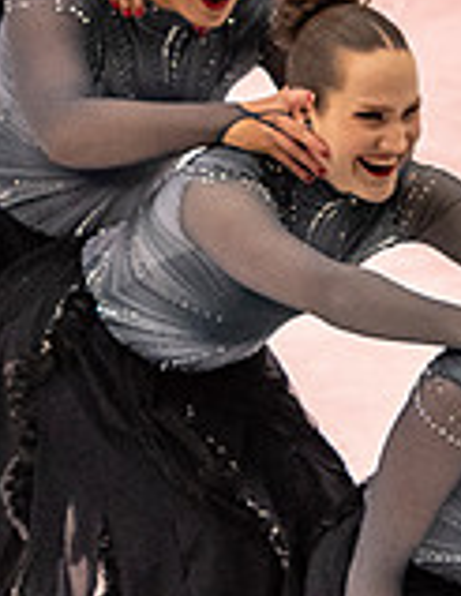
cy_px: 207
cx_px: 214
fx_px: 16176
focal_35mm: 929
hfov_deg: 1.6
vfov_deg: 2.1
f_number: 4
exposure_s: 1/500
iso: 800
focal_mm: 122
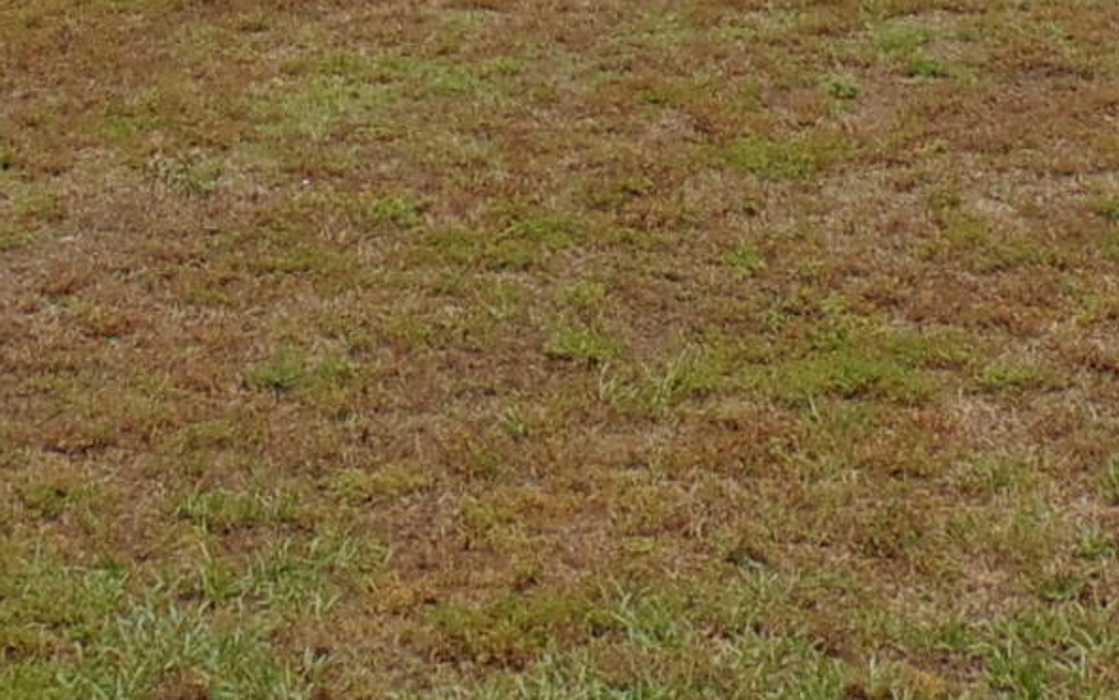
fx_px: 4088
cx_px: 398
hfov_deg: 15.6
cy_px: -672
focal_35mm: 134
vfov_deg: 9.2
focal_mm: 4.5
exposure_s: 1/500
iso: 80
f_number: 7.7
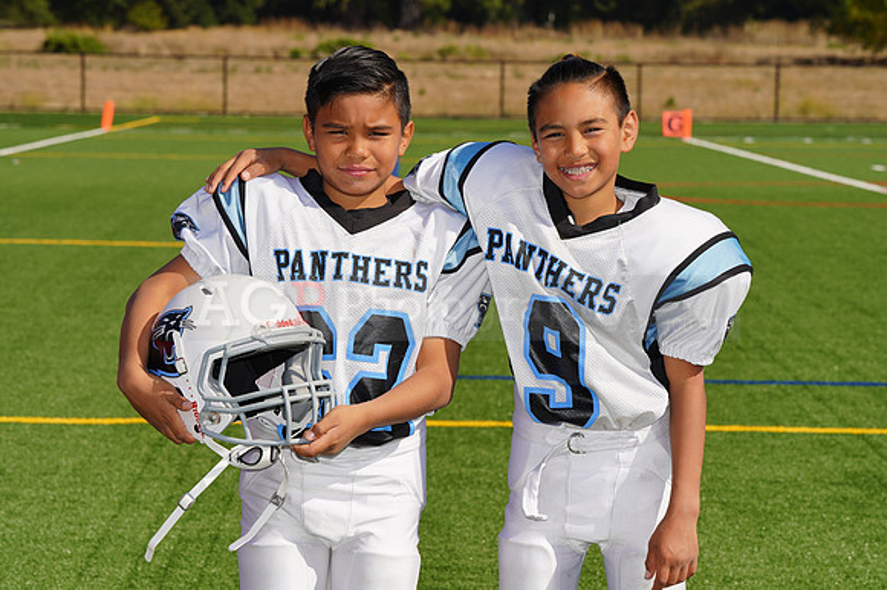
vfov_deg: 9.4
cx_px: 444
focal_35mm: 146
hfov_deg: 14.1
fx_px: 3595
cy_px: 295
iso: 100
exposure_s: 1/250
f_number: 13
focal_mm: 146
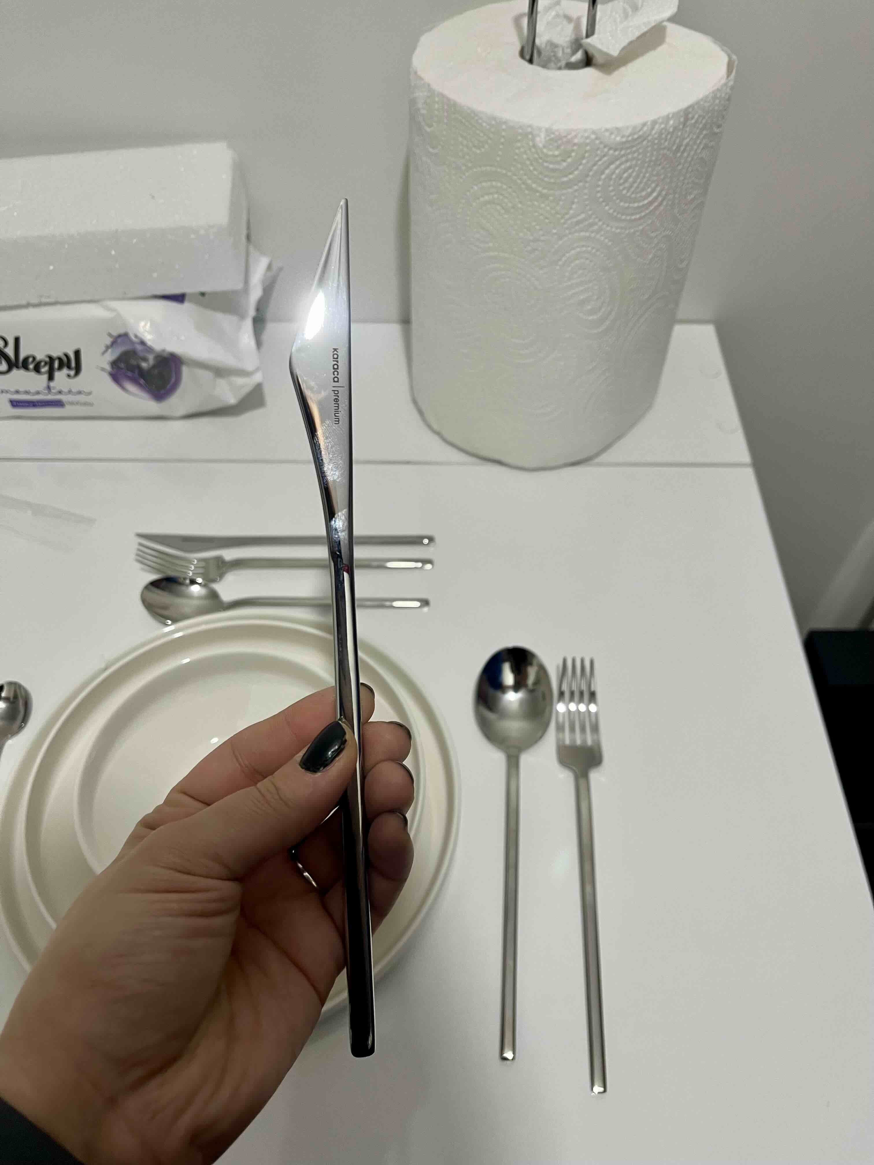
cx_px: 437
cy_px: 582
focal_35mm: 26
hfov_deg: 53.1
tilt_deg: -51.7
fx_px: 875
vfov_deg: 67.3
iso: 160
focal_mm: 5.1
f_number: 1.6
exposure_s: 1/50
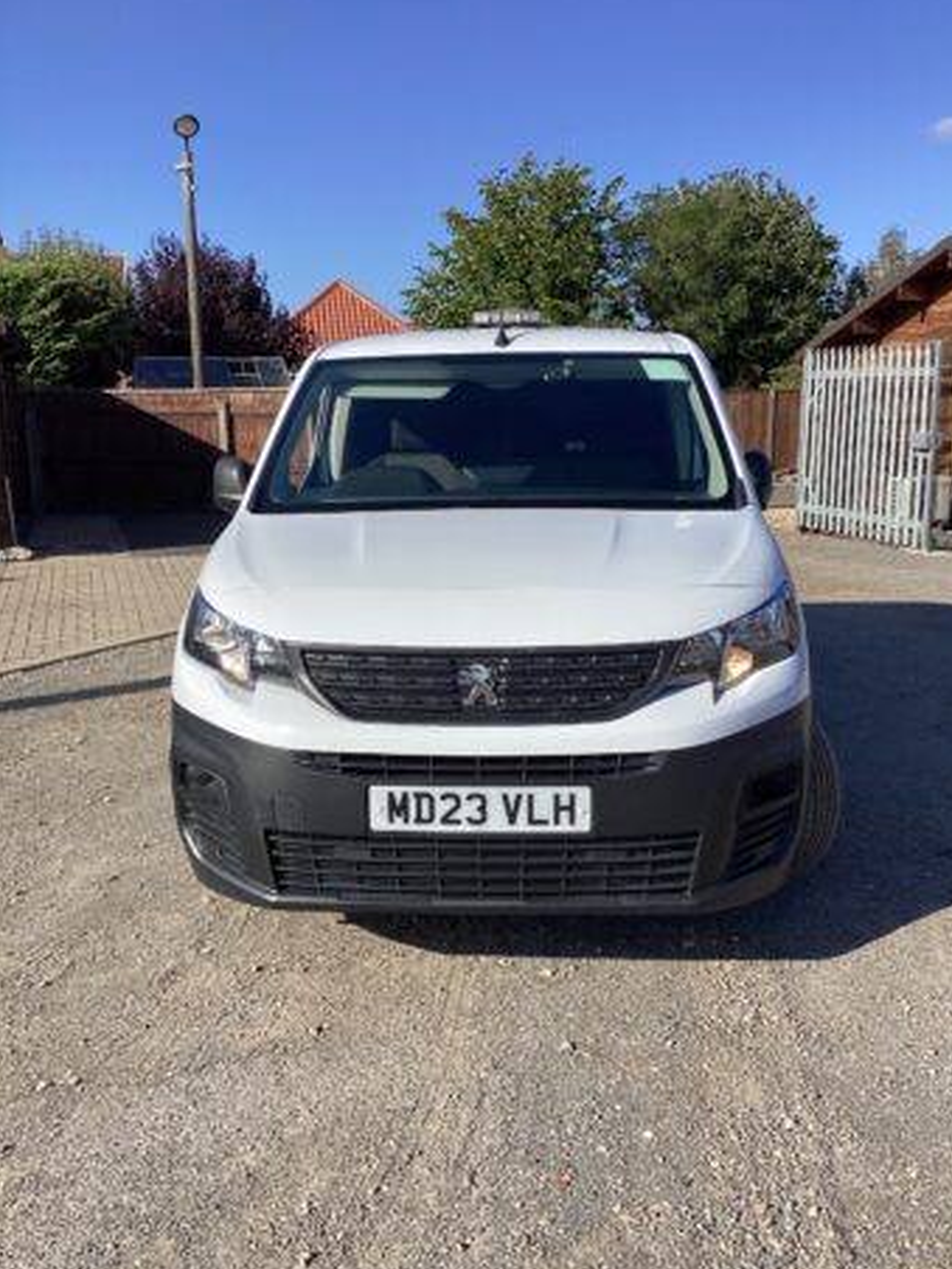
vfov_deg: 56.8
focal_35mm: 32
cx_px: 489
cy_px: 636
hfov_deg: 44.2
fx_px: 1173
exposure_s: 1/1456
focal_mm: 3.3
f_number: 2.4
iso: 25
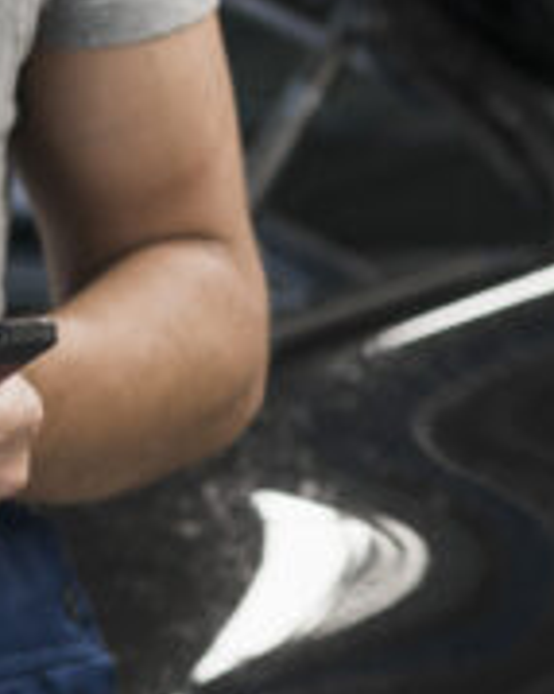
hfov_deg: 4.5
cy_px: -254
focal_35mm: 343
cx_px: 139
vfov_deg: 5.6
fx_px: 7036
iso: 320
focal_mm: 85
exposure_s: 1/100
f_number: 2.8
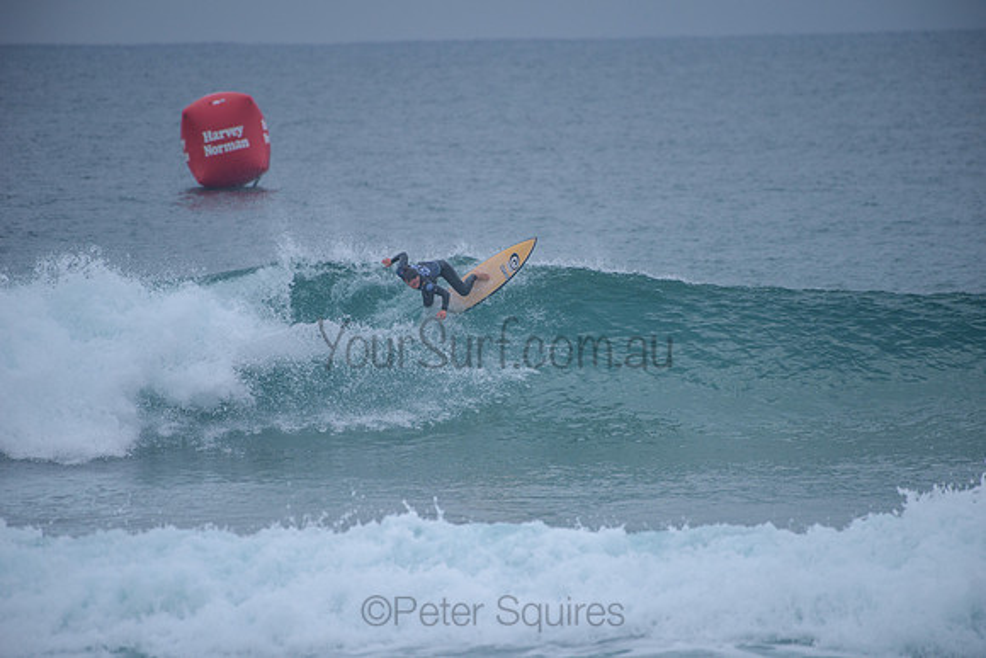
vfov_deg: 2.8
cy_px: 329
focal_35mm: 500
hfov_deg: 4.1
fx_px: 13697
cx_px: 493
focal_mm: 500
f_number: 5.6
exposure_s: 1/2000
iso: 320
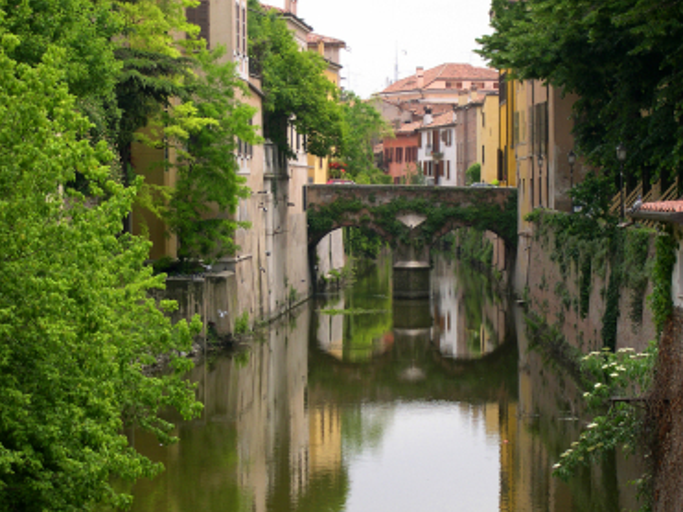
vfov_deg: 13.5
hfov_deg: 17.9
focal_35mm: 110
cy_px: 260
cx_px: 337
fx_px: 2170
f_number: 4.8
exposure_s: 1/254
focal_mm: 21.6
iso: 100
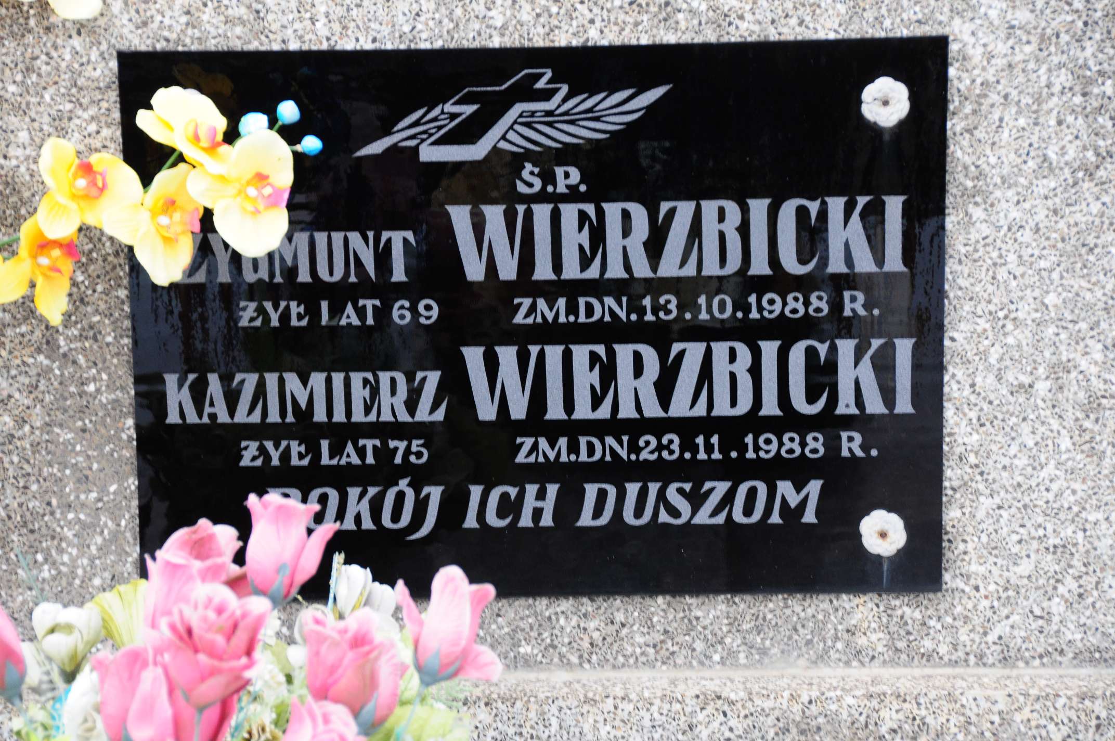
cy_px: 370
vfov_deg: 10.1
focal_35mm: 135
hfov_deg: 15.2
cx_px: 558
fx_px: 4176
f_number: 7.1
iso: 640
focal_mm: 90
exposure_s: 1/100
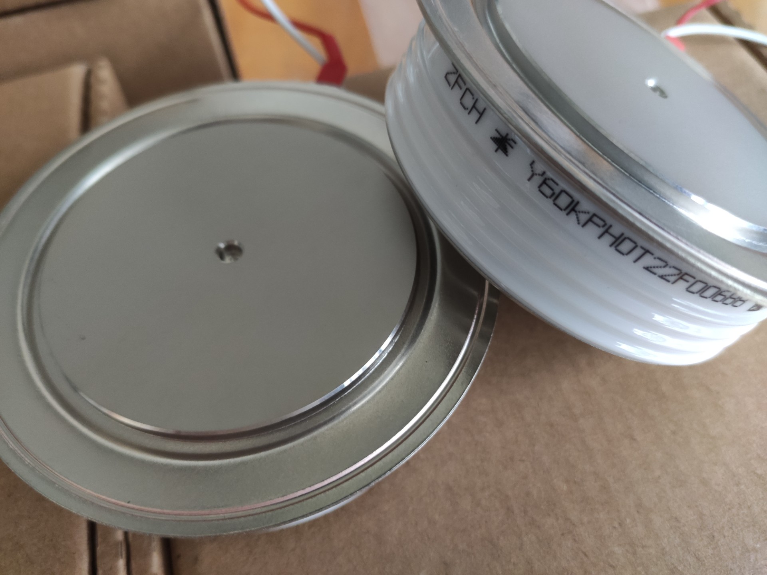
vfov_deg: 53.1
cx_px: 384
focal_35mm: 26
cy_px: 288
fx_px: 576
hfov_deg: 67.3
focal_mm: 4.77
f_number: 1.75
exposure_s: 1/33
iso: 1116
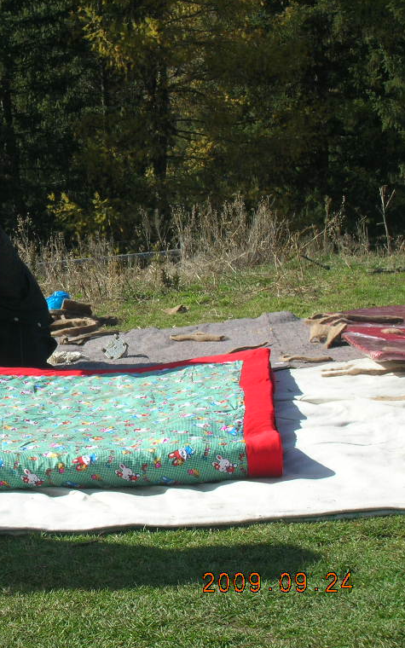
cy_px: 324
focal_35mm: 90
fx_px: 1589
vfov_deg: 23.0
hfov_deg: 14.3
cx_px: -14
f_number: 6.1
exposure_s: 1/175
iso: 50
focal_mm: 10.4
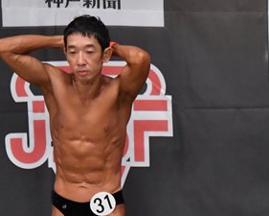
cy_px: 224
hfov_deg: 3.1
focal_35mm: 620
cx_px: 314
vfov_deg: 2.5
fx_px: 4938
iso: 5000
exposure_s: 1/400
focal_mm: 160
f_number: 5.6
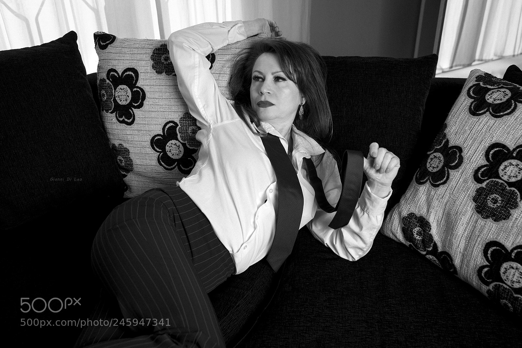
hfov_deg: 54.4
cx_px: 261
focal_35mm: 35
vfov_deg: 37.9
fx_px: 508
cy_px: 174
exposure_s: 1/125
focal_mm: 35
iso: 125
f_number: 4
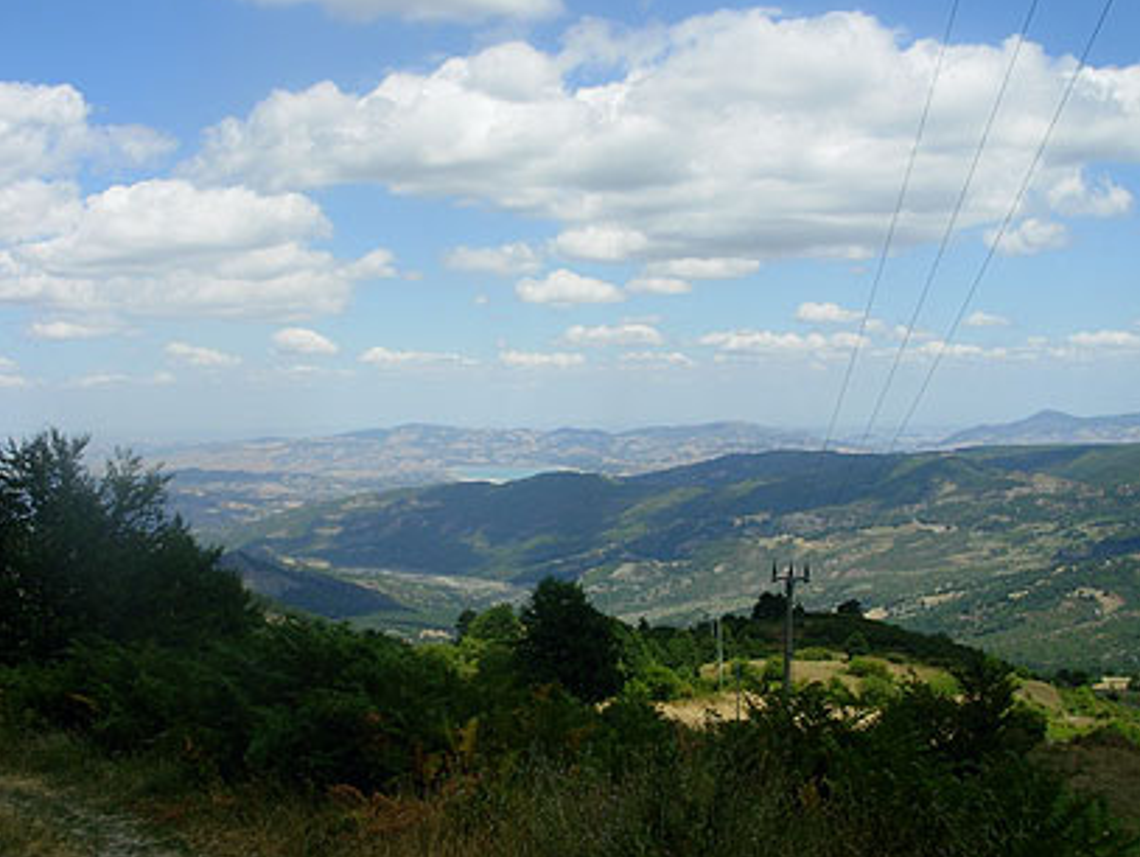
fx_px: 1384
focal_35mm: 42
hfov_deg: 44.8
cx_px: 583
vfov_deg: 34.4
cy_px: 395
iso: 50
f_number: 4.9
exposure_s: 1/558
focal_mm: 6.3
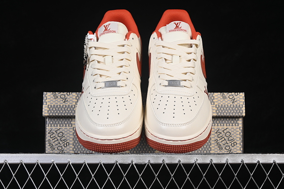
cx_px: 142
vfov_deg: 18.2
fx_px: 592
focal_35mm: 75
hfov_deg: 27.0
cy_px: 94
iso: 160
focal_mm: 50
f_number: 8
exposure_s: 1/80
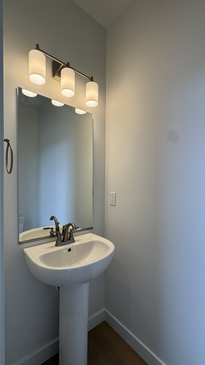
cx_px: 94
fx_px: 155
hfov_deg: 67.0
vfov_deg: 99.3
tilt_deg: -0.7
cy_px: 189
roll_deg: +0.0
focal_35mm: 16
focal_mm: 2.22
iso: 40
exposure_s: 1/159
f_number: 2.2
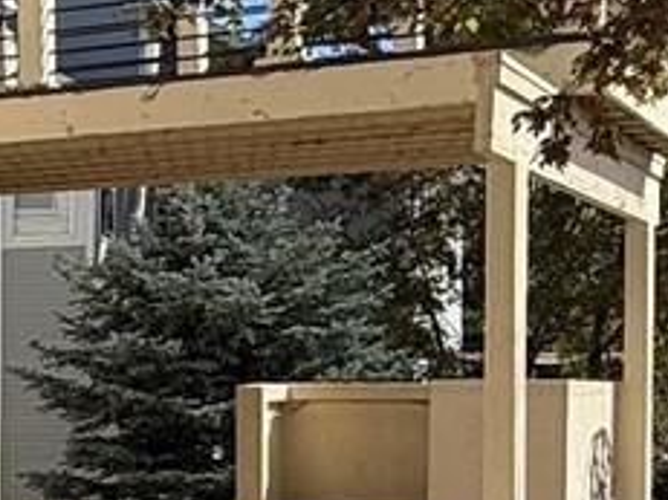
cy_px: 419
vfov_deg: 15.1
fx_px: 1871
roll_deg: +0.4
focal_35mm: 97
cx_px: -327
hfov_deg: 18.1
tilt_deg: -0.7
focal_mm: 2.22
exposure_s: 1/789
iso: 20
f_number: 2.2
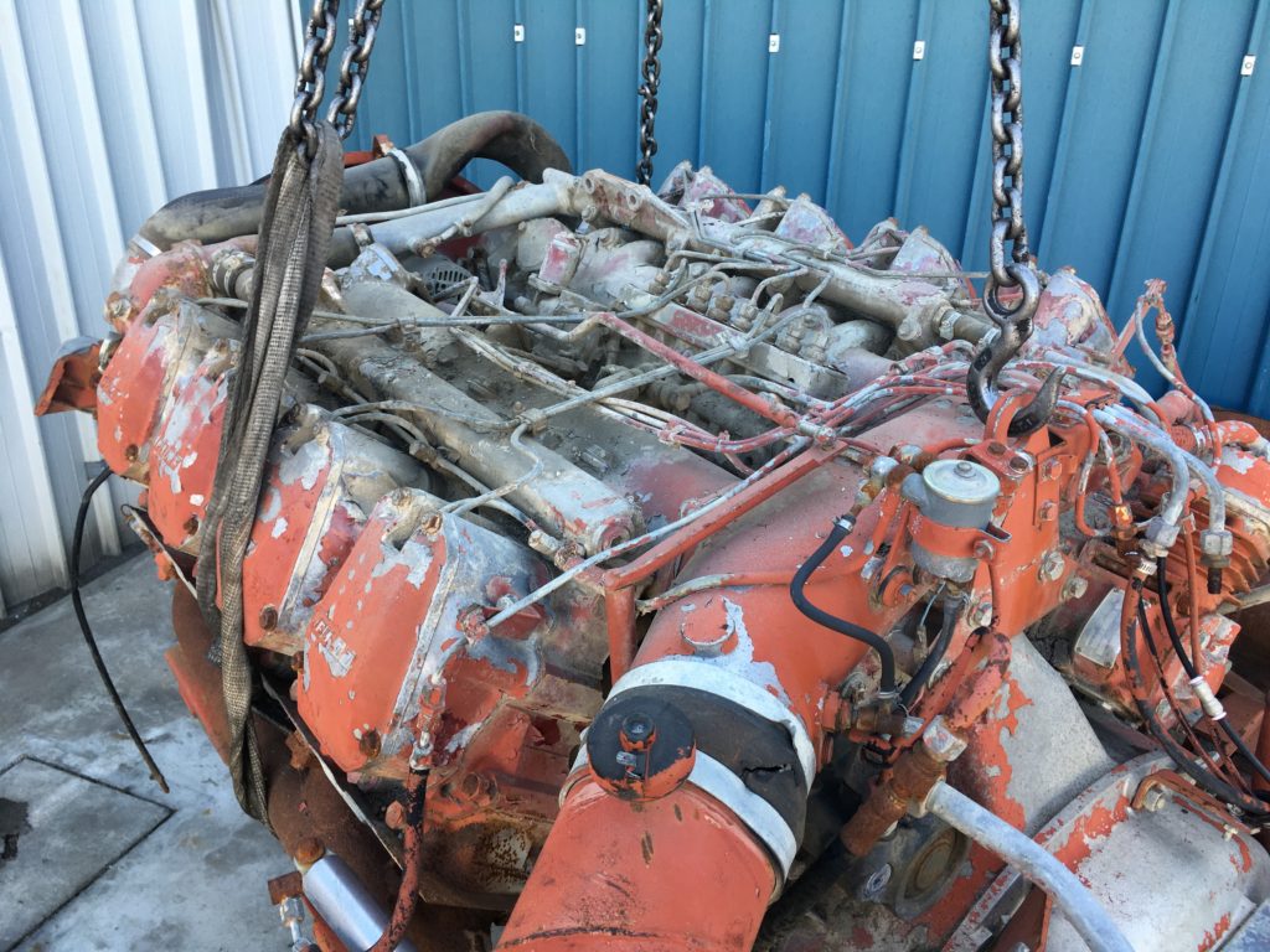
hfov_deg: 61.7
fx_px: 1064
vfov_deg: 48.2
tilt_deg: -24.4
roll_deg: -1.0
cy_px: 476
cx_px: 635
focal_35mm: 29
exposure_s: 1/100
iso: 25
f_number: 2.2
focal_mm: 4.15
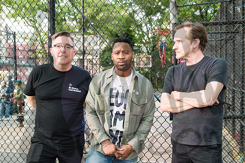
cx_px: 120
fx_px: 293
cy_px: 96
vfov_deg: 31.1
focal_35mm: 43
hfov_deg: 45.4
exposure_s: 1/125
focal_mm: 35
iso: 800
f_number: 3.2
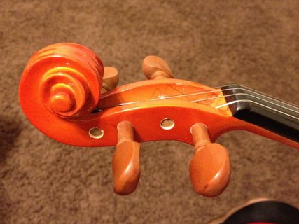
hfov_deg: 45.7
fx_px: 354
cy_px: 96
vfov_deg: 35.1
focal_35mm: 41
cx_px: 133
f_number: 2.4
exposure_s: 1/15
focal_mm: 4.28
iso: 500
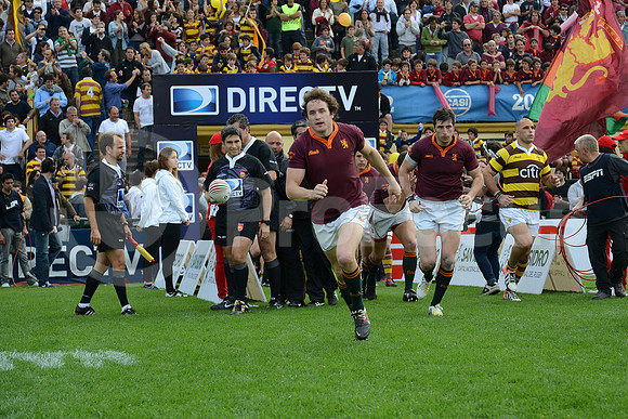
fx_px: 1483
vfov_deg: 16.1
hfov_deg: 23.9
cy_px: 210
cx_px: 314
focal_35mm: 85
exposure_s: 1/640
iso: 250
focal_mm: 85
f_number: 4.5
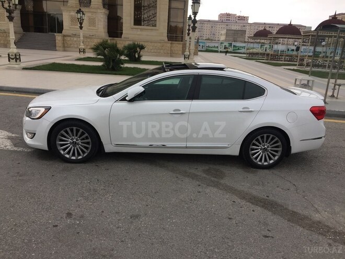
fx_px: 289
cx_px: 172
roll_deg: -2.6
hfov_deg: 61.7
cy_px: 130
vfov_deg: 48.2
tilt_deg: -14.1
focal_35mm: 29
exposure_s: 1/670
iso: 32
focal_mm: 4.15
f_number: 2.2
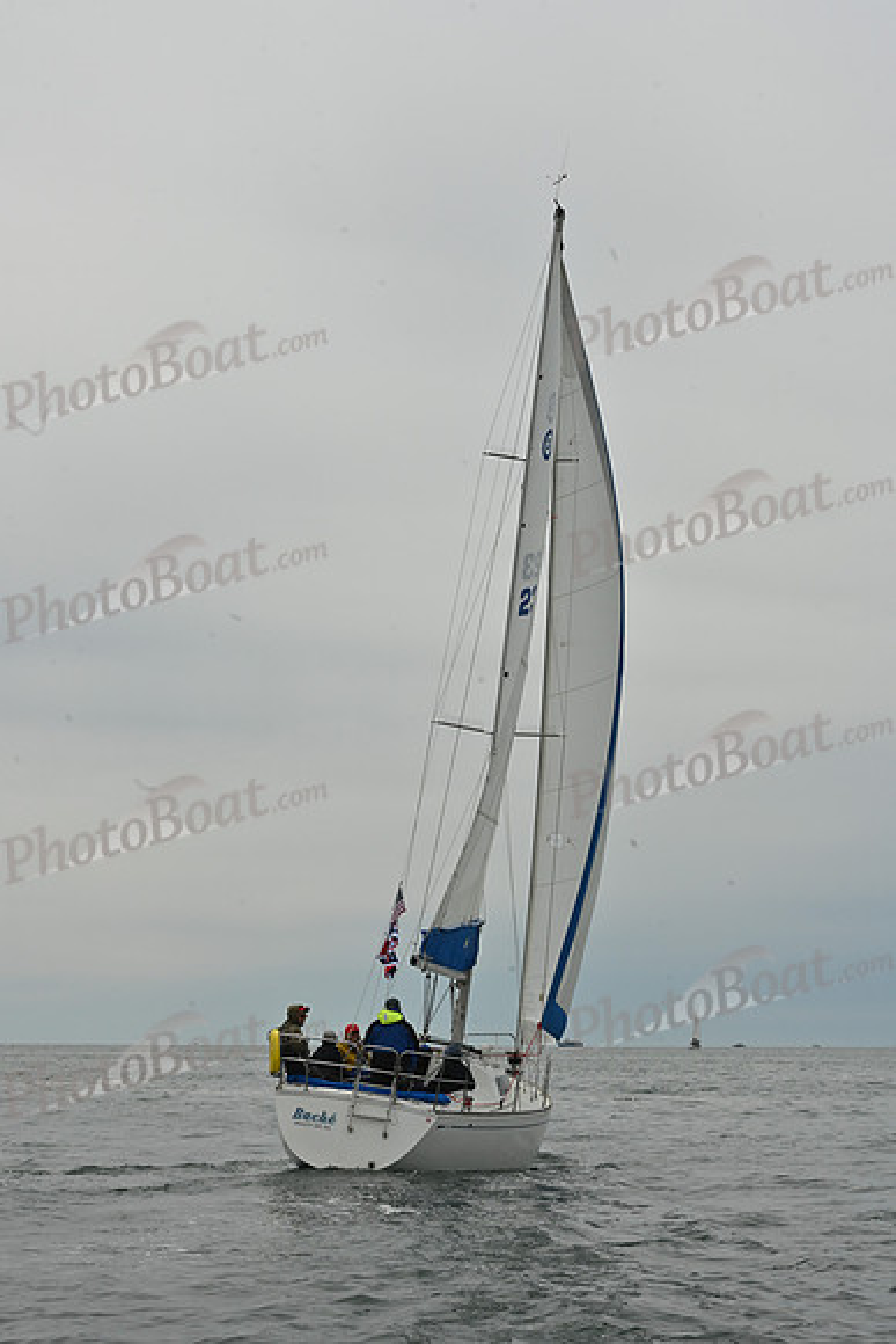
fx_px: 2612
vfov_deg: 28.8
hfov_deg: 19.5
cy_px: 672
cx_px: 448
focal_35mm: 70
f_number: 16
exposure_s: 1/800
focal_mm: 70
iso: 320
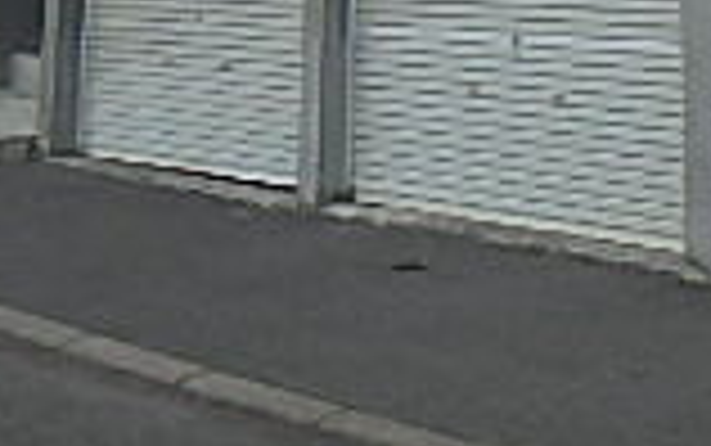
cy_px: -626
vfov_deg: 11.8
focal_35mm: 90
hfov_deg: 22.8
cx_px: 536
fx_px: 1745
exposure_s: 1/640
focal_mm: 3.7
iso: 125
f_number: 3.5
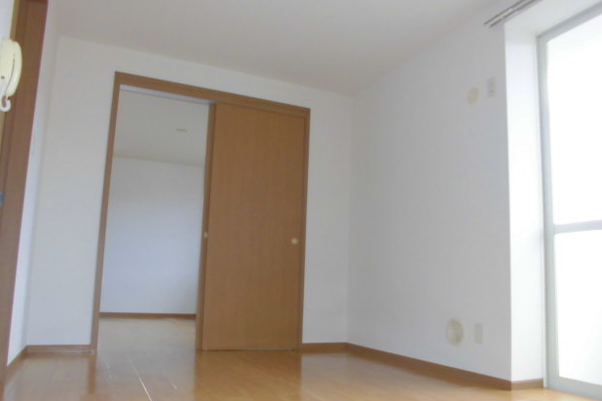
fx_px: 468
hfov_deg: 65.5
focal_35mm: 28
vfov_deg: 46.3
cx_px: 303
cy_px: 224
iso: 200
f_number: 3.5
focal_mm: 4.6
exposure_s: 1/60
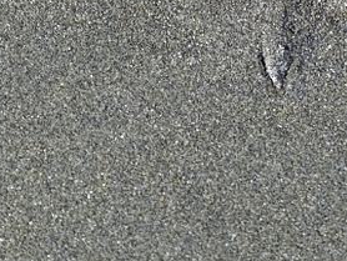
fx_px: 3963
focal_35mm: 395
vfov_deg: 3.7
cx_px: 276
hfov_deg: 5.0
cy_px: -471
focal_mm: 70
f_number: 5.6
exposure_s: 1/110
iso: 100
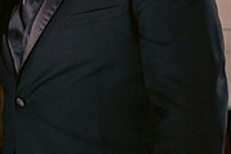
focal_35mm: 159
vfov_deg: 8.5
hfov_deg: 12.5
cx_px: -76
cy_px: -32
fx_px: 1019
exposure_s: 1/50
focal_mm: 43
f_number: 3.5
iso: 800
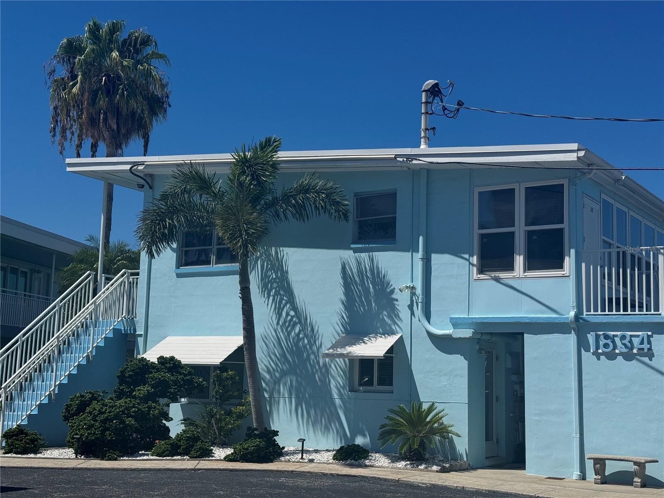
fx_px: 921
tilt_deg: +9.1
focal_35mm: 48
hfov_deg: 39.7
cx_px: 332
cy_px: 249
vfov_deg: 30.3
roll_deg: -1.6
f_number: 1.78
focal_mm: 6.76
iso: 64
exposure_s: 1/7937
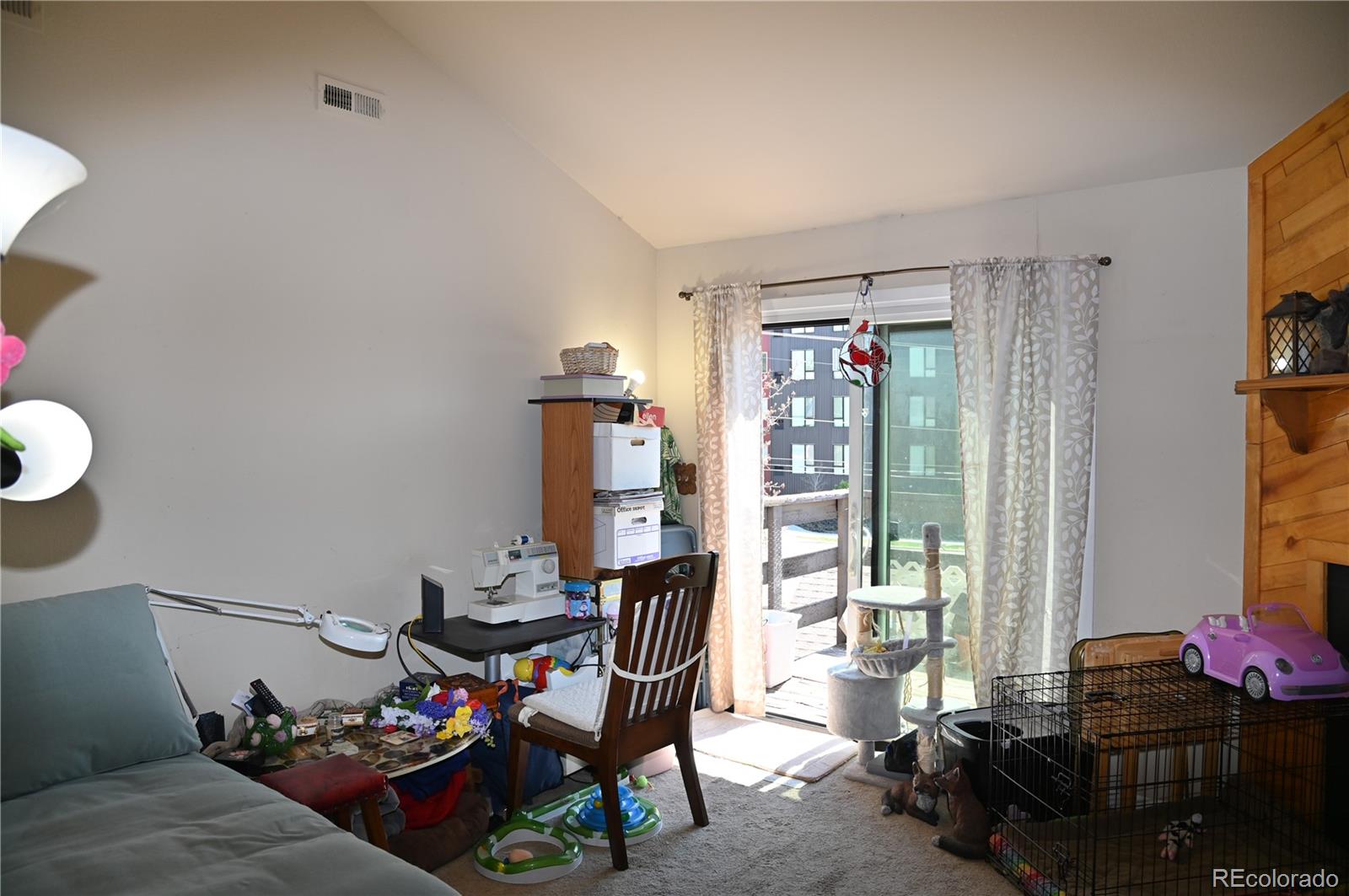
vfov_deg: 53.0
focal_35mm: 24
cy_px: 448
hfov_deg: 73.8
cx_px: 674
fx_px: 898
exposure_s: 1/125
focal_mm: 24
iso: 200
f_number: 5.6
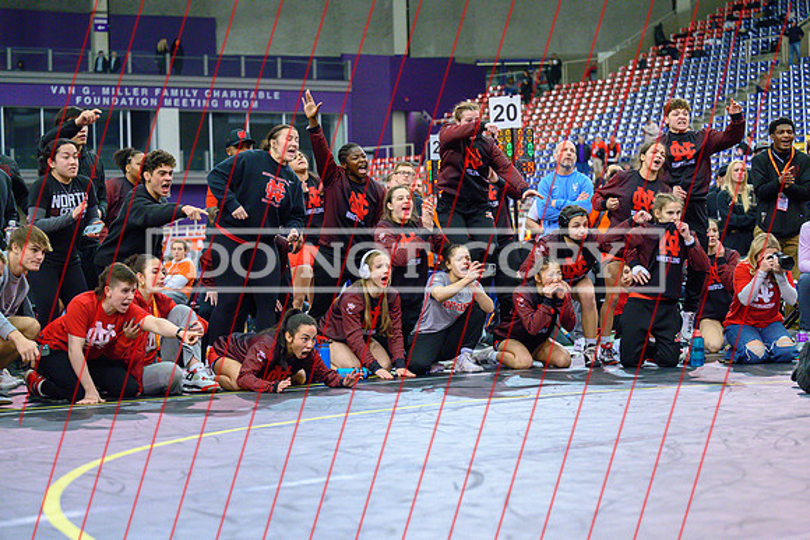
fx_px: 1816
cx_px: 417
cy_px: 303
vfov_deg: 16.9
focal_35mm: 81
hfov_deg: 25.1
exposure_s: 1/800
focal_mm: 70
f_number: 2.8
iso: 4000
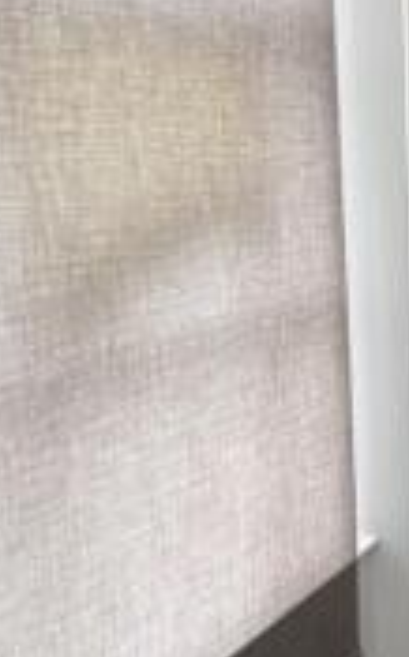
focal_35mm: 69
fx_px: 1234
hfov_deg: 17.2
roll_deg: -0.4
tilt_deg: -11.2
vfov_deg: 29.7
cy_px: 415
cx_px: 585
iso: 64
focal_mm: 5.96
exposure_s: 1/121
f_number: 1.6
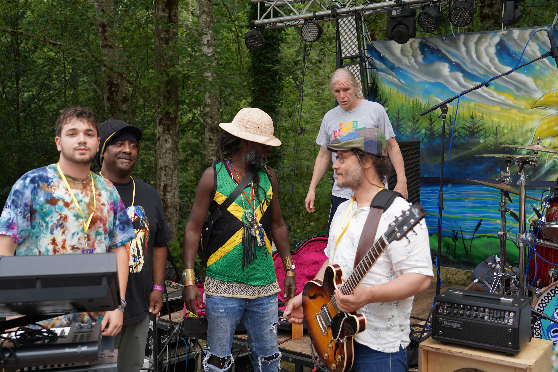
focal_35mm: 38
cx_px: 279
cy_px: 186
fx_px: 589
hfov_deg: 50.7
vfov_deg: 35.1
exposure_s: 1/160
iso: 160
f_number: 4
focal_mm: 38
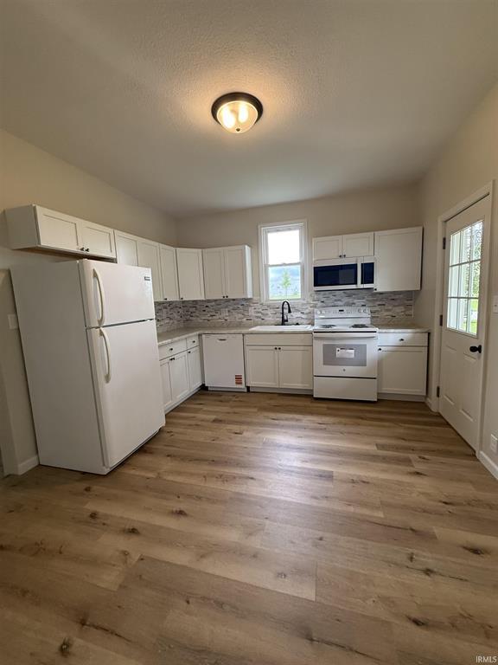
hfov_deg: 85.7
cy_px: 332
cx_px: 249
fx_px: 269
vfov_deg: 102.1
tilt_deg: -5.7
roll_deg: +2.5
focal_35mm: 14
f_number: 2.2
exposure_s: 1/120
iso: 320
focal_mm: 2.22
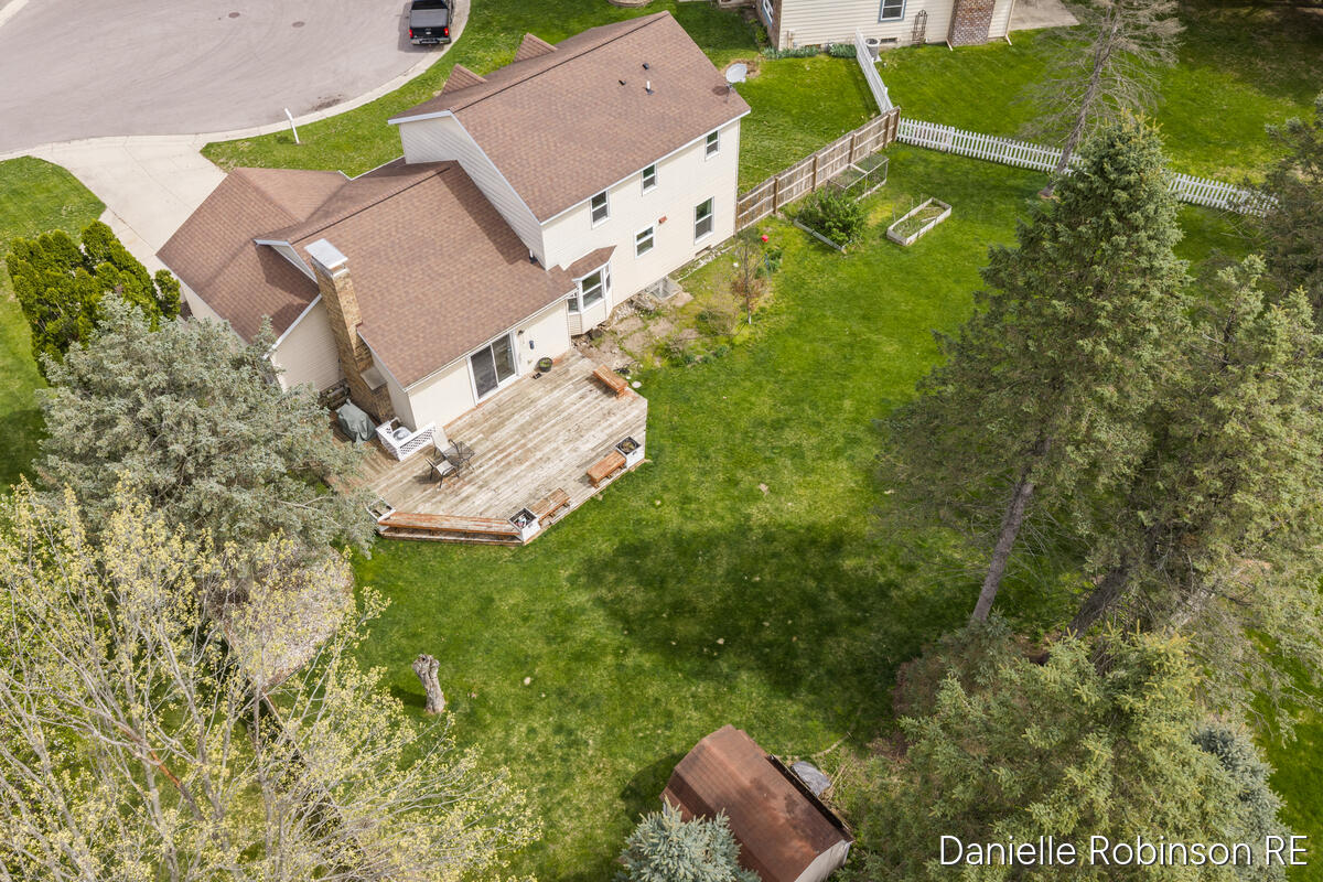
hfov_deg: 65.5
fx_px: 1029
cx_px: 662
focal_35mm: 28
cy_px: 441
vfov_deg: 46.4
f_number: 5.6
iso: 100
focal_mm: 14.45
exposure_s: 1/160
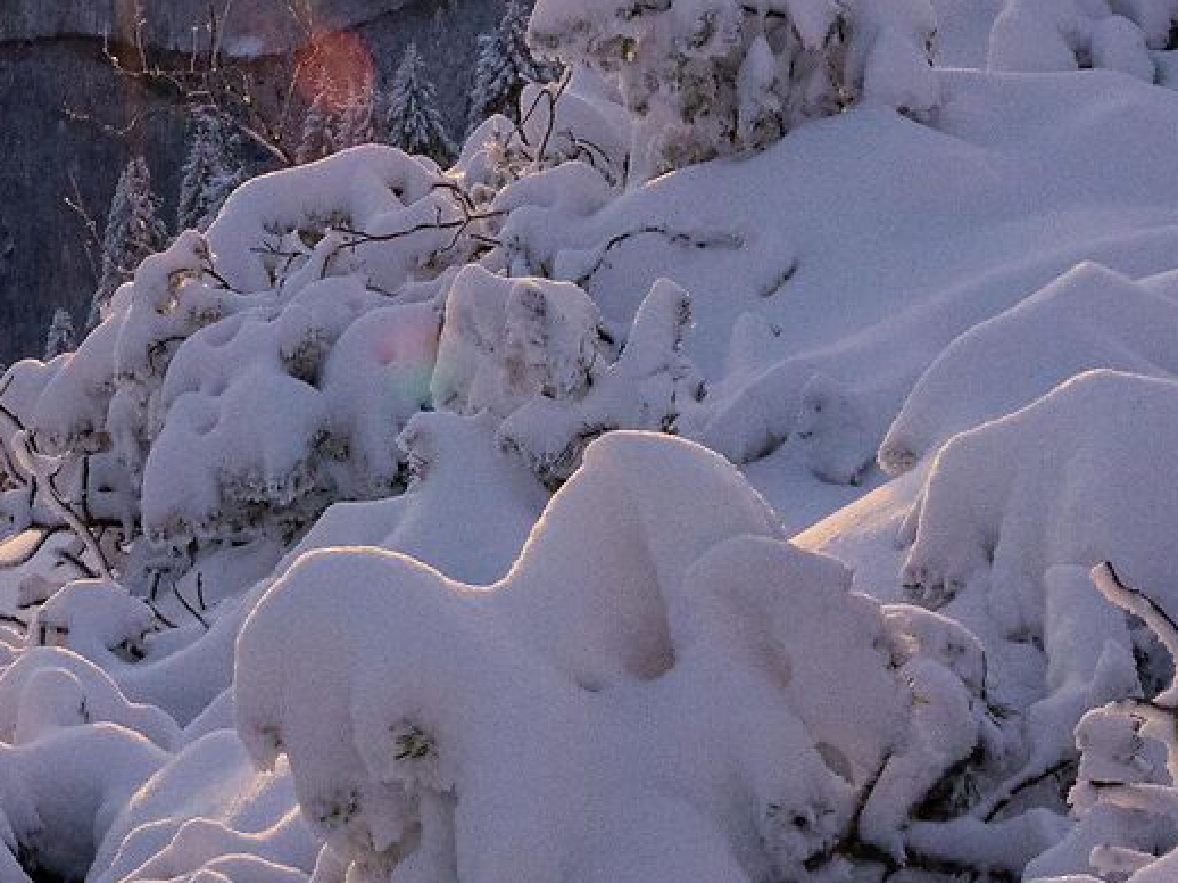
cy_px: 32
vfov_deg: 13.7
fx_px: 3640
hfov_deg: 18.3
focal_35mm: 107
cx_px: 293
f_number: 22
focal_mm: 24
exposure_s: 1/200
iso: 1600
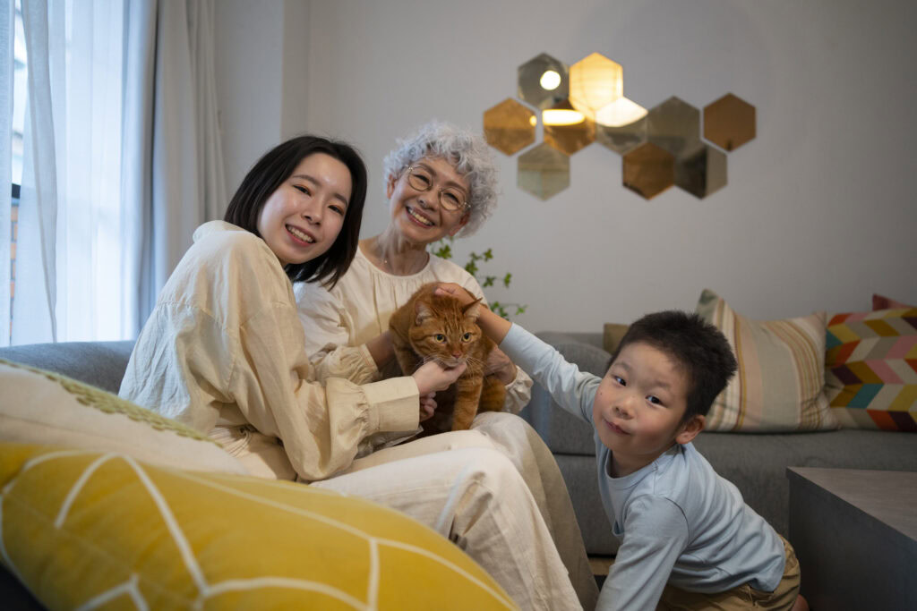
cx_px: 458
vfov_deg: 37.9
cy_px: 306
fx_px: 892
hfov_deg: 54.4
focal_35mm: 35
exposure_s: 1/200
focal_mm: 35
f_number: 2.8
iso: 800
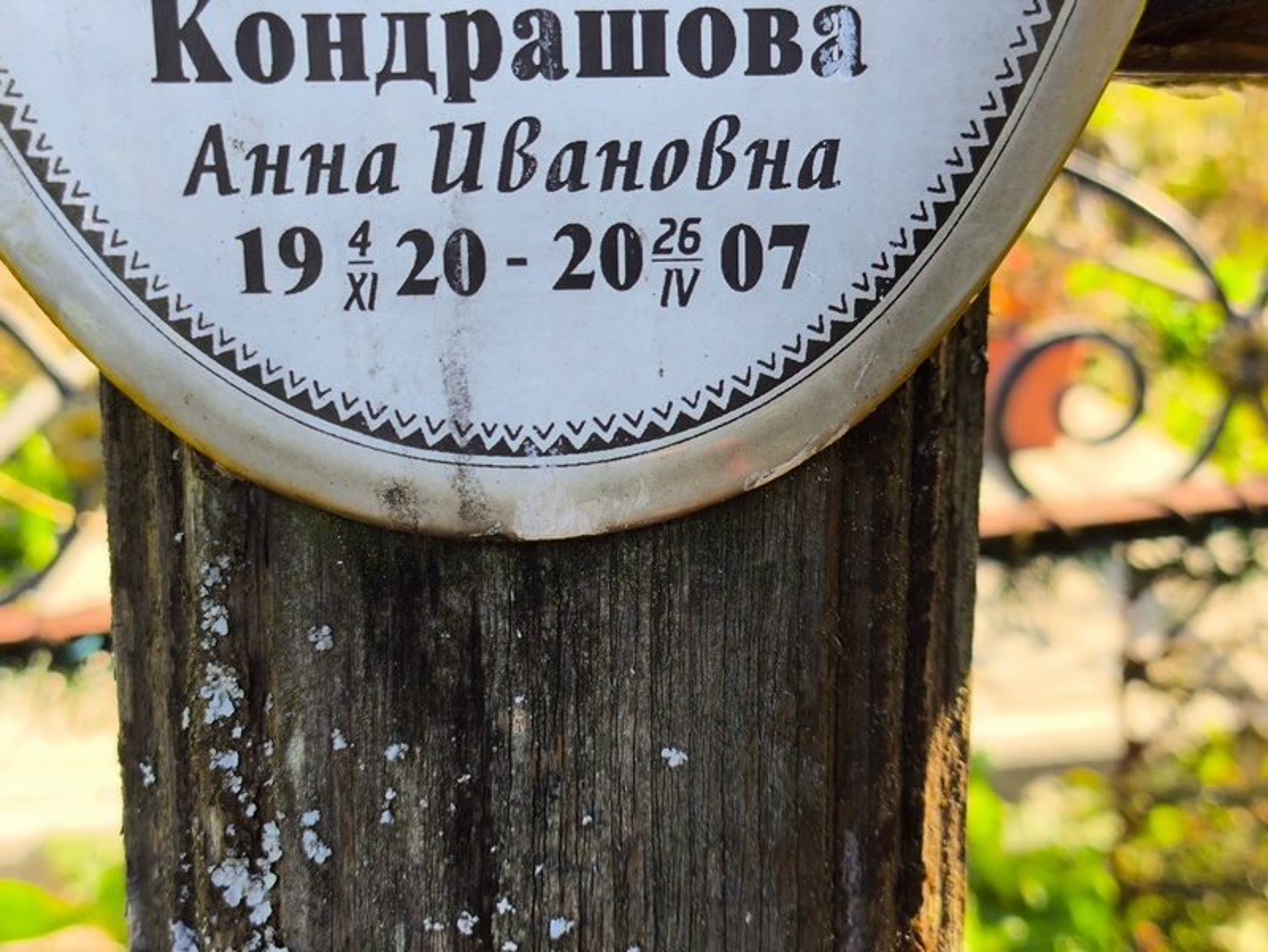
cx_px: 634
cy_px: 476
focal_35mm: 50
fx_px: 1832
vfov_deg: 29.1
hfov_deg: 38.2
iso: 50
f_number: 1.7
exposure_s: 1/411
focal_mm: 4.71
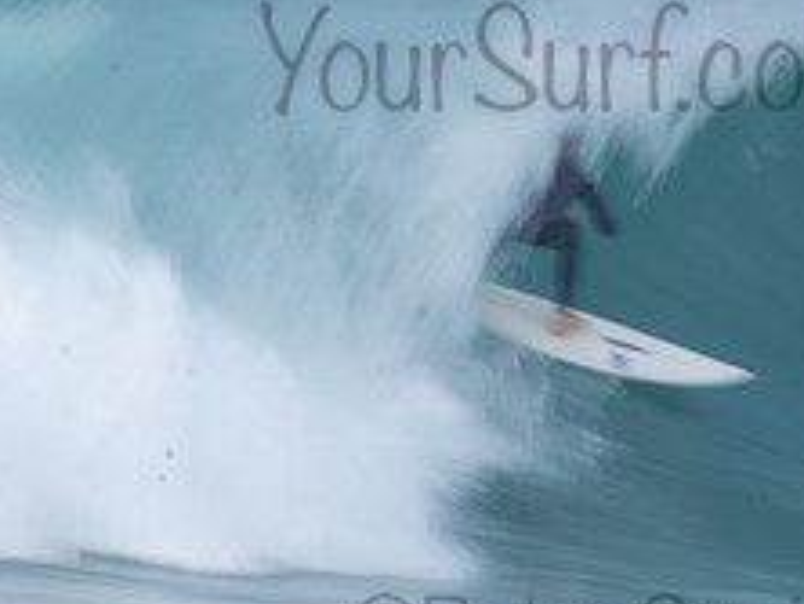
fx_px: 43759
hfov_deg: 1.1
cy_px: 27
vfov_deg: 0.8
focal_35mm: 1882
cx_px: 634
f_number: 25
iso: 100
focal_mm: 500
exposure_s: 1/20
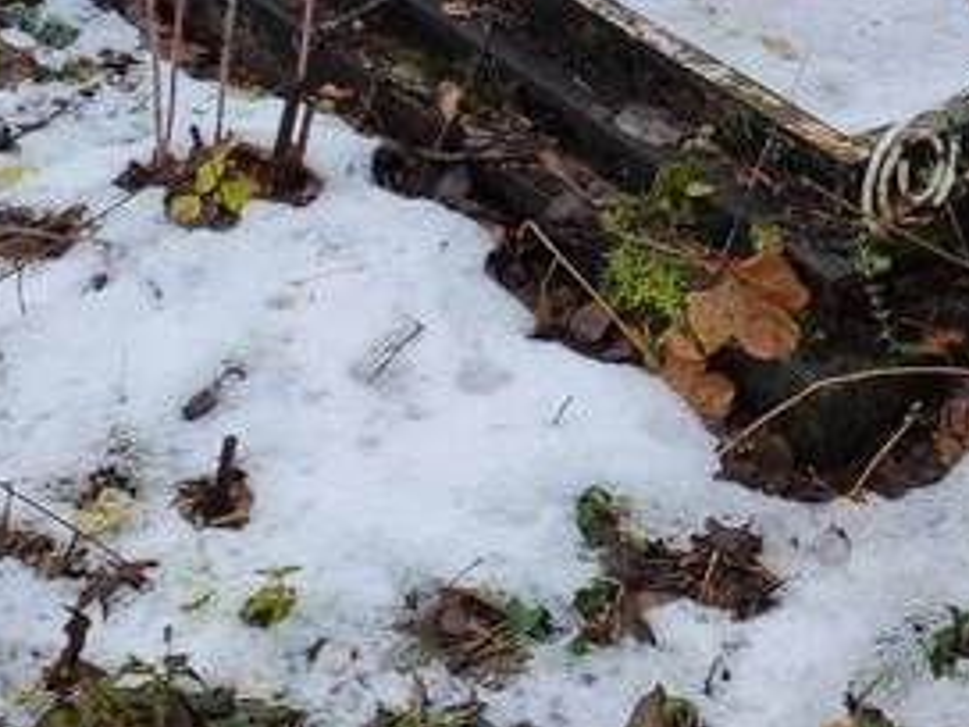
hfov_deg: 20.0
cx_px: 591
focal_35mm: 98
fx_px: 2743
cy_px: -460
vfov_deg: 13.9
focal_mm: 4.77
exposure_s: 1/60
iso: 145
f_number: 1.75
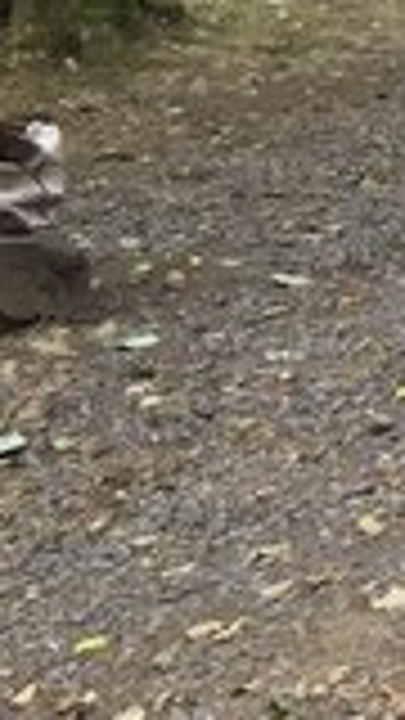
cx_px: 1181
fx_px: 2005
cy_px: -86
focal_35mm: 105
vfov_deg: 19.4
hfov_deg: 9.3
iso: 32
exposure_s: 1/40
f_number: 2.2
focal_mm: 4.15
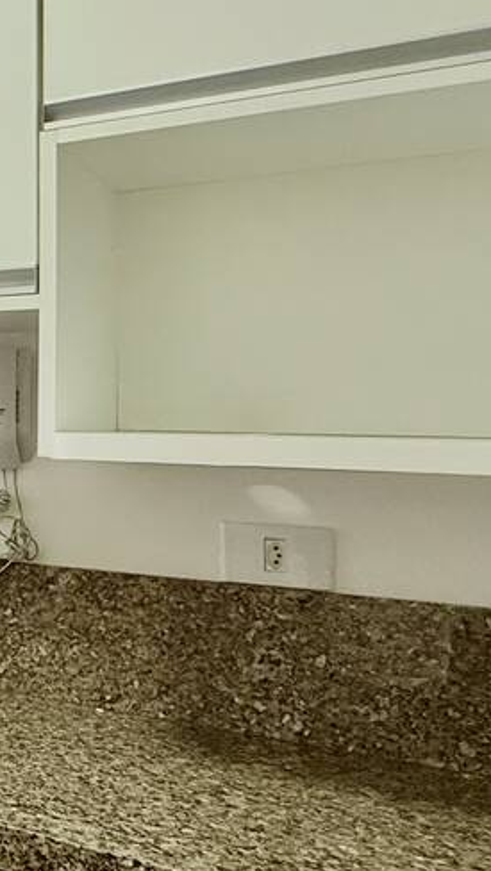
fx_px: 1040
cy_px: 393
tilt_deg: +1.3
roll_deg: -0.6
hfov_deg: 17.0
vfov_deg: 45.4
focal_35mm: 45
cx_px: -561
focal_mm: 2.22
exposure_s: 1/60
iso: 500
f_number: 2.2
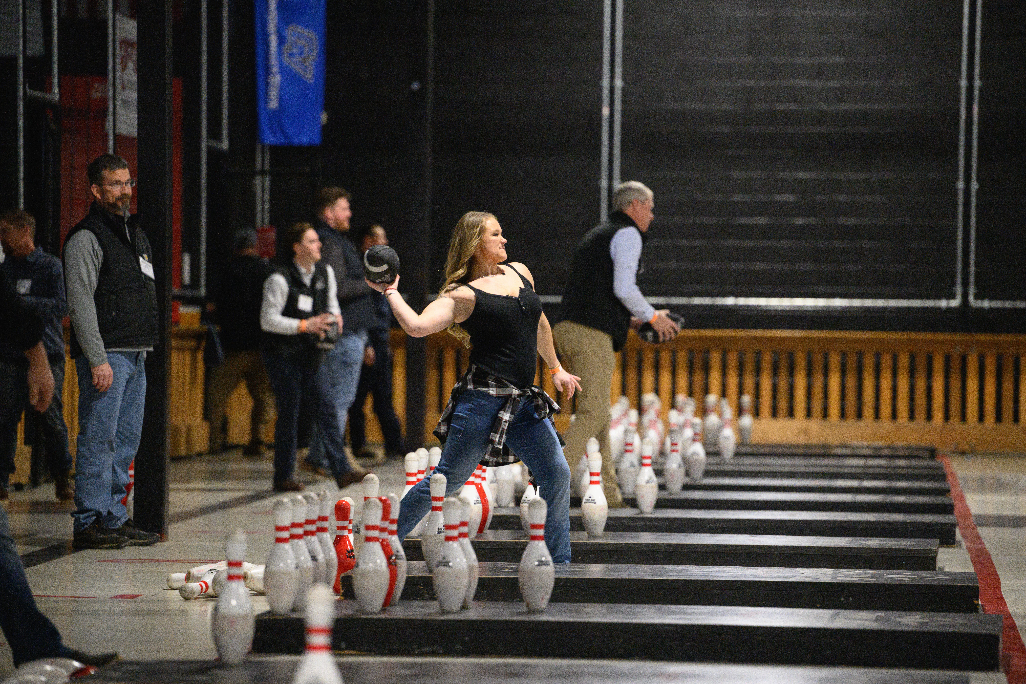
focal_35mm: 185
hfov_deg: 11.1
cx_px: 513
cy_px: 342
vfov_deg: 7.4
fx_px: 5272
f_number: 3.2
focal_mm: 185
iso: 12800
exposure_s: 1/400
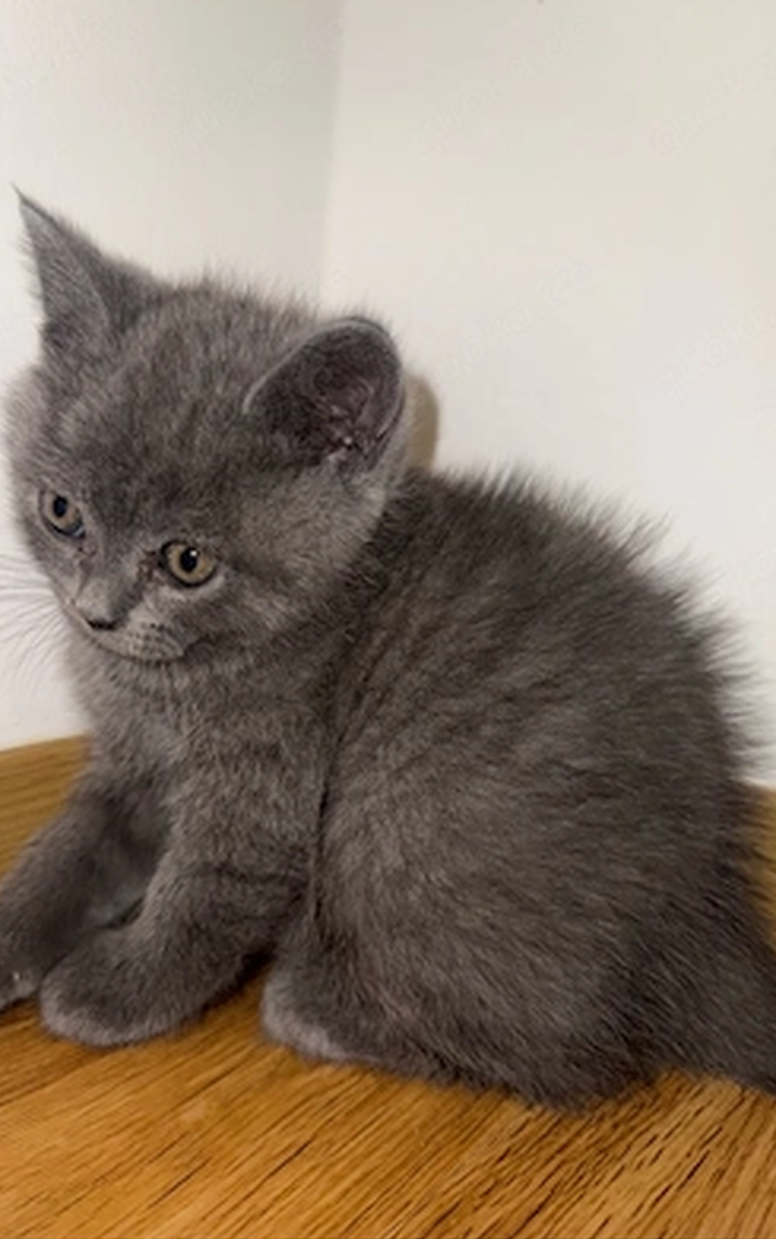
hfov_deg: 47.5
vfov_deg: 70.4
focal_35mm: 26
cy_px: 612
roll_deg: -3.9
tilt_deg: -7.1
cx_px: 326
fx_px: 878
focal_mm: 6.76
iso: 64
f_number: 1.78
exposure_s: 1/29
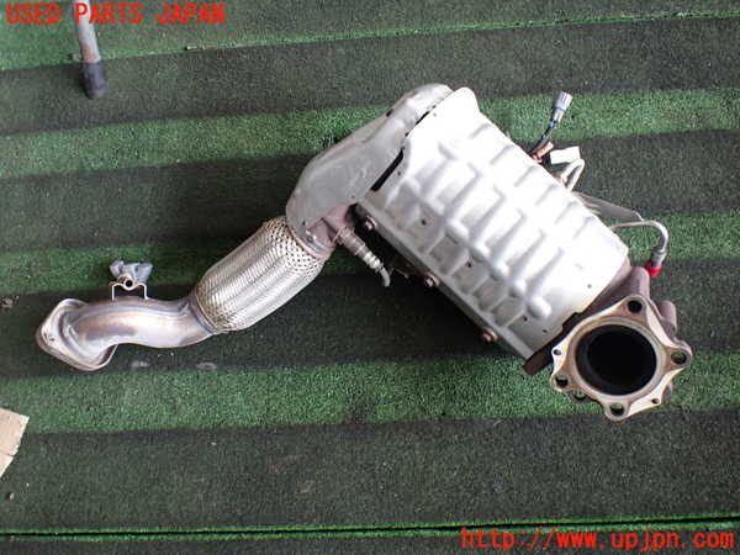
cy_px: 278
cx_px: 370
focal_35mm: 30
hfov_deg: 60.0
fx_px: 641
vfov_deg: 46.8
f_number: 2.3
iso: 250
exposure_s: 1/125
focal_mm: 5.4
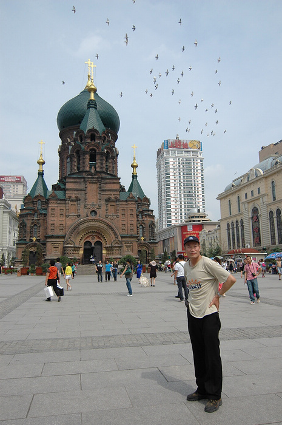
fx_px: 318
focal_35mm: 27
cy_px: 212
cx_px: 141
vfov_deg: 67.4
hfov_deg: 47.8
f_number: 4
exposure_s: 1/2500
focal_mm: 18
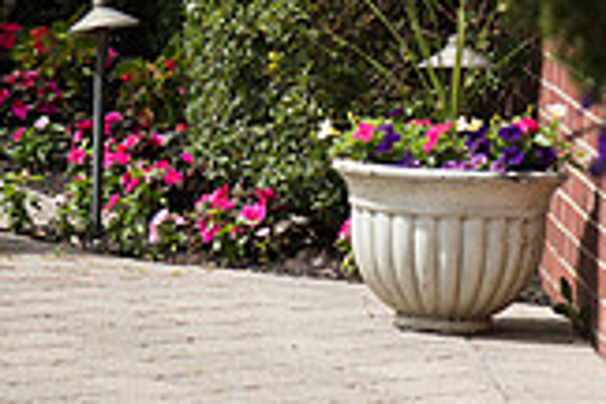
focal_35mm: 250
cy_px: 21
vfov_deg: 5.5
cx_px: -296
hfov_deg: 8.1
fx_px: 4208
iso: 64
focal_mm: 70
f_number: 2.8
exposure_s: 1/1250
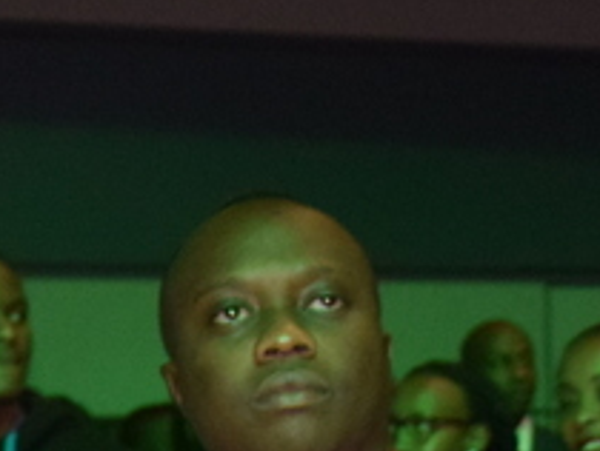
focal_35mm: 211
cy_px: 789
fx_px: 3661
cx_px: 329
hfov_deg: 9.4
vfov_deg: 6.9
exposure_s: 1/60
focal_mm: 30
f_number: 4.2
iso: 1100
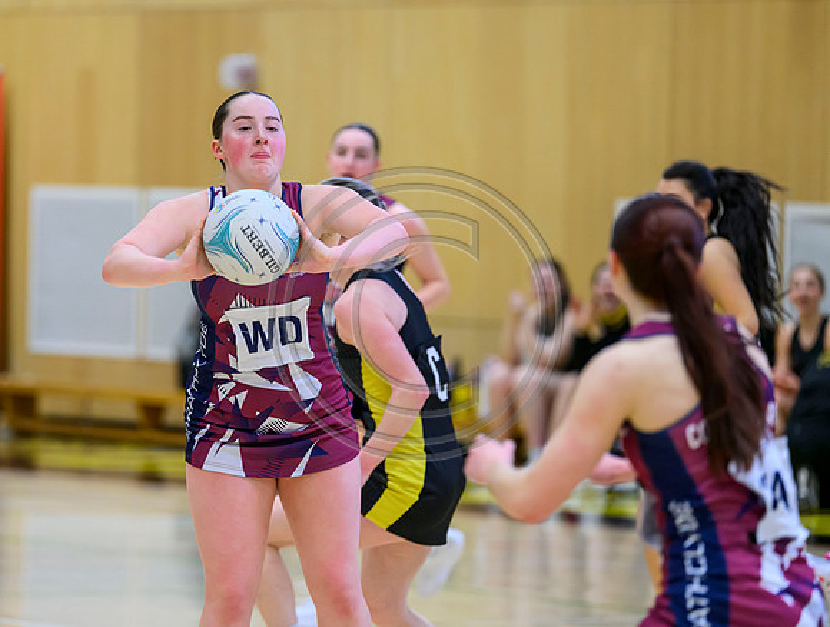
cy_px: 302
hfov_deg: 7.6
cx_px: 271
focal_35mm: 260
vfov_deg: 5.7
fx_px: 6250
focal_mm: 200
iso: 3200
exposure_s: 1/800
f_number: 3.2
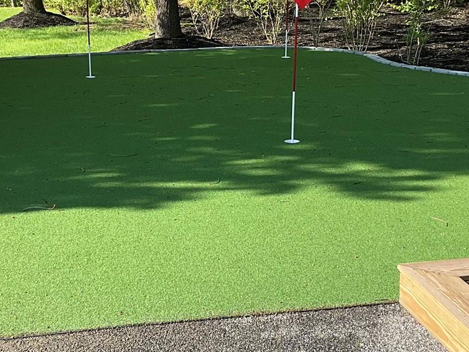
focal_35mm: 73
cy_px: 139
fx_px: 989
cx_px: 266
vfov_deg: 20.1
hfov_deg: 26.7
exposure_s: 1/562
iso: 16
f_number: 1.8
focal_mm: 3
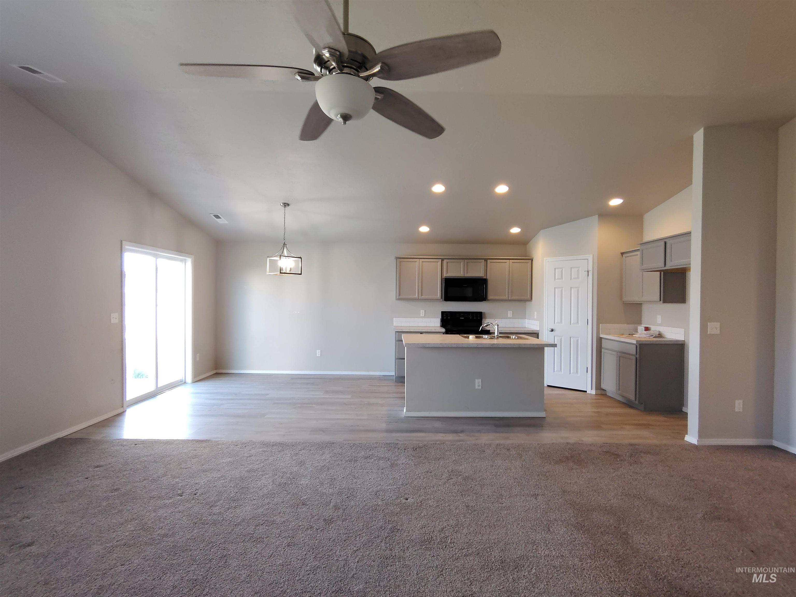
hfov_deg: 94.5
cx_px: 398
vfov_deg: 78.1
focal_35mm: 16
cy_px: 298
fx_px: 368
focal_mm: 2.13
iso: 356
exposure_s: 1/60
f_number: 2.2
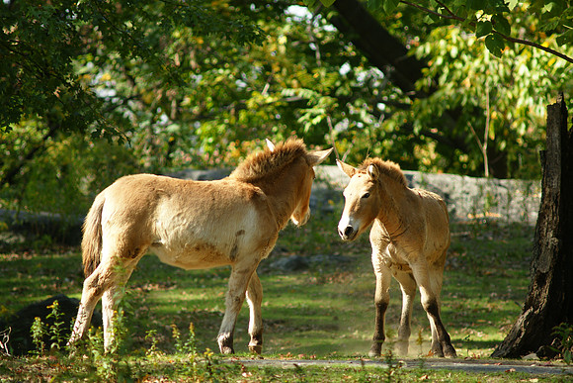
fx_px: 5015
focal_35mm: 315
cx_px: 286
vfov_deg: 4.4
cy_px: 192
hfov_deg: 6.5
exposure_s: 1/400
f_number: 4
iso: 320
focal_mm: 210
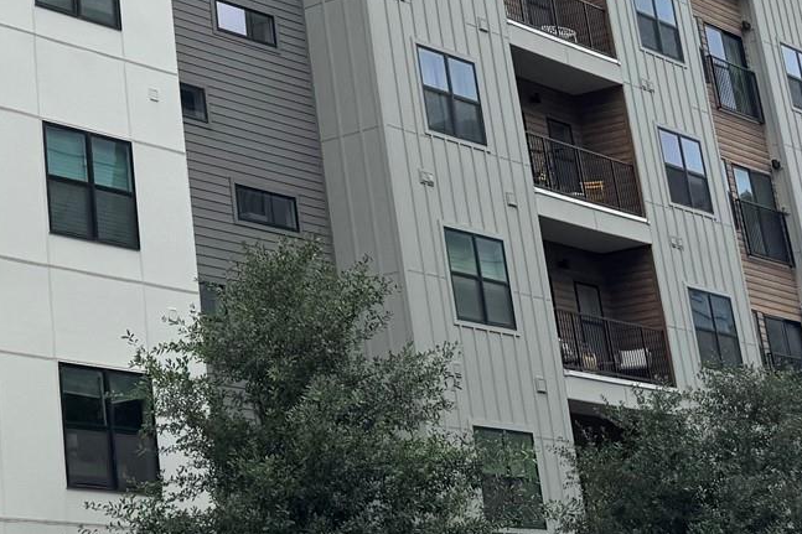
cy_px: 4
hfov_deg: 23.2
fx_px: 1759
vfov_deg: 16.9
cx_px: -191
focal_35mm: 79
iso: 80
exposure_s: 1/6410
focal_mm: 6.76
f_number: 1.78
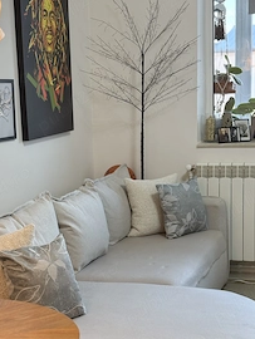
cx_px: 122
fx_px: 755
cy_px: 218
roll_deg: +1.2
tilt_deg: -9.5
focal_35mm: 77
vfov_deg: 25.2
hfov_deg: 19.2
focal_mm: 5.96
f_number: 1.6
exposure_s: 1/33
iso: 100
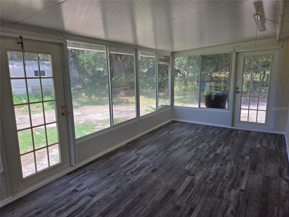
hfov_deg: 73.9
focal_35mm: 23
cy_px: 108
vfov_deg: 58.9
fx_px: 192
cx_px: 144
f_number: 1.8
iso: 25
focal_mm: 5.4
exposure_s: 1/180
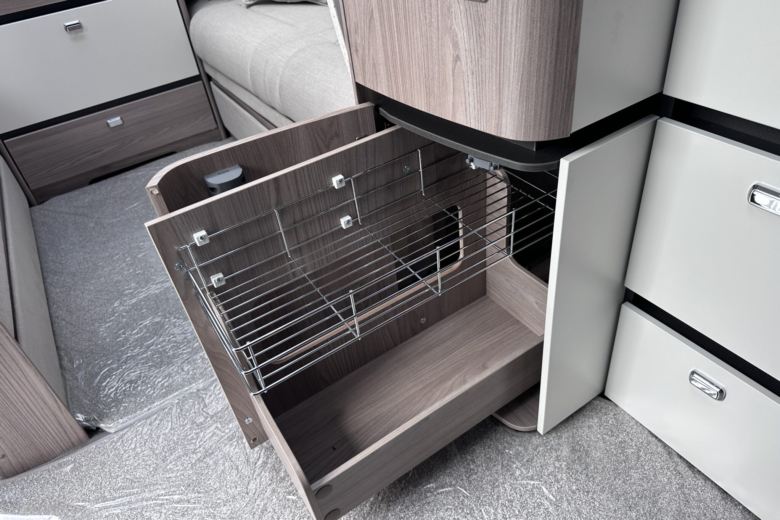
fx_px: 542
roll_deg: +9.0
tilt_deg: -36.8
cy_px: 250
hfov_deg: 71.5
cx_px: 390
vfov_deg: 51.3
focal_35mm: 25
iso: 64
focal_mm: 6.86
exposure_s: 1/121
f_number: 1.78
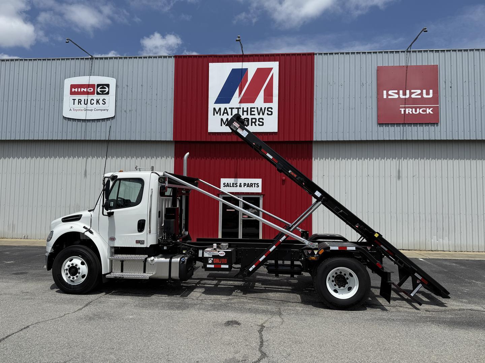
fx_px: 336
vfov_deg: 56.8
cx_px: 242
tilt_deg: +4.0
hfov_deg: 71.6
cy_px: 182
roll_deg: -1.0
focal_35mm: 24
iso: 80
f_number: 1.78
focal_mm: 6.76
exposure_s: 1/9091
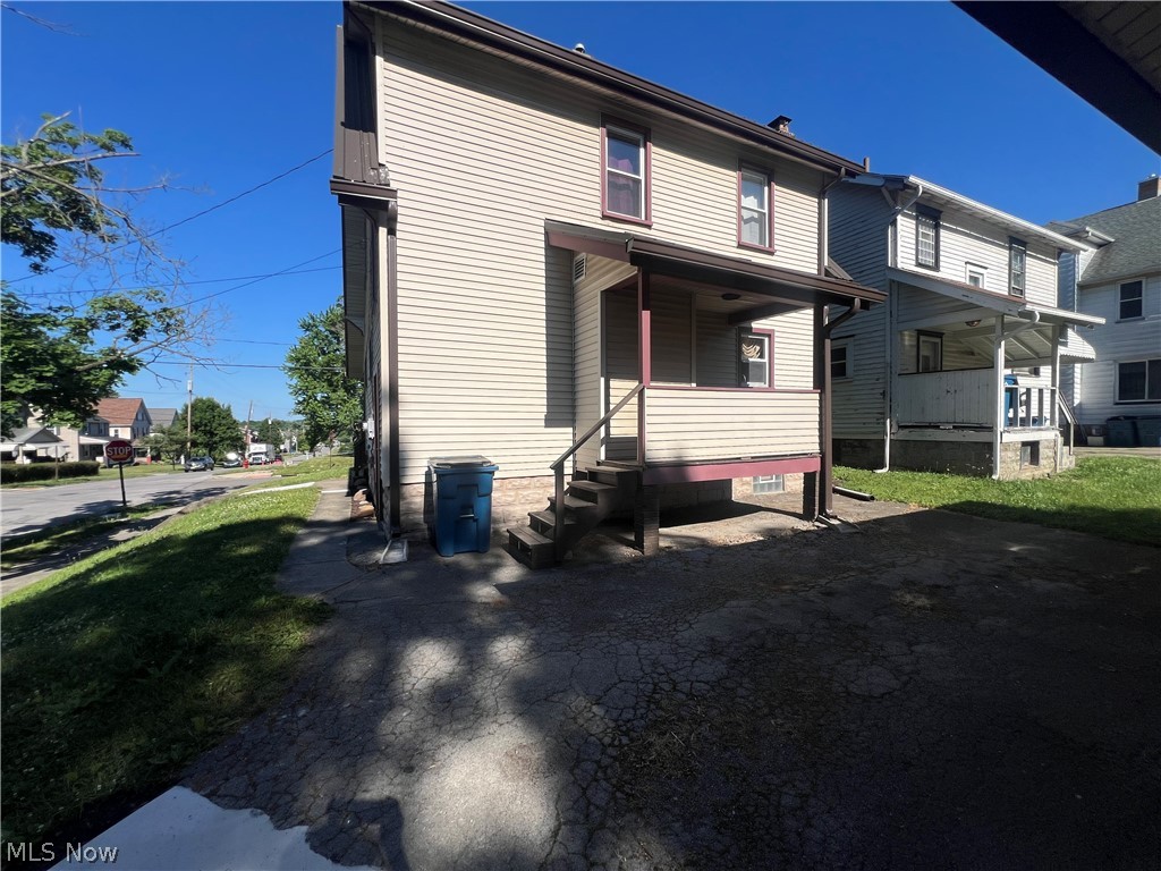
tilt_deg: -0.1
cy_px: 436
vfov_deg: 89.9
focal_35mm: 13
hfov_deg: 106.2
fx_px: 436
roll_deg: +1.1
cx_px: 580
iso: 32
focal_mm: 1.57
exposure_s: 1/2732
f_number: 1.8
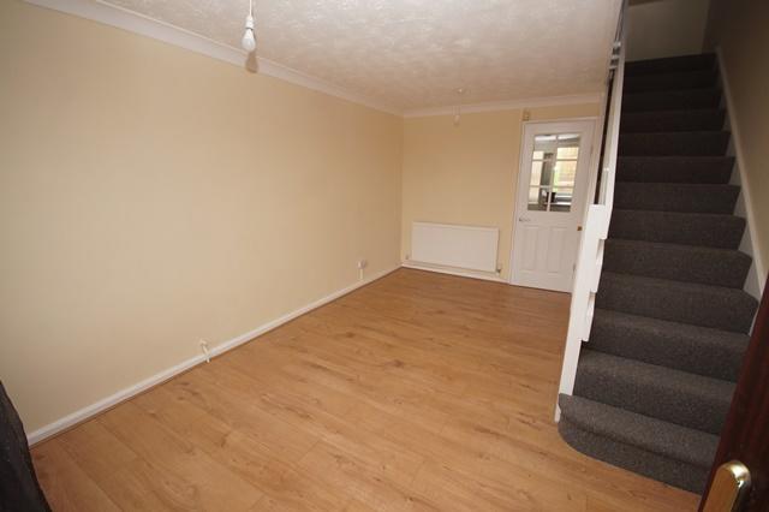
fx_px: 320
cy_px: 256
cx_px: 384
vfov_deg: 77.3
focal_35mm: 15
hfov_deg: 100.4
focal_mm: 10
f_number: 5
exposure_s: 1/60
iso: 250
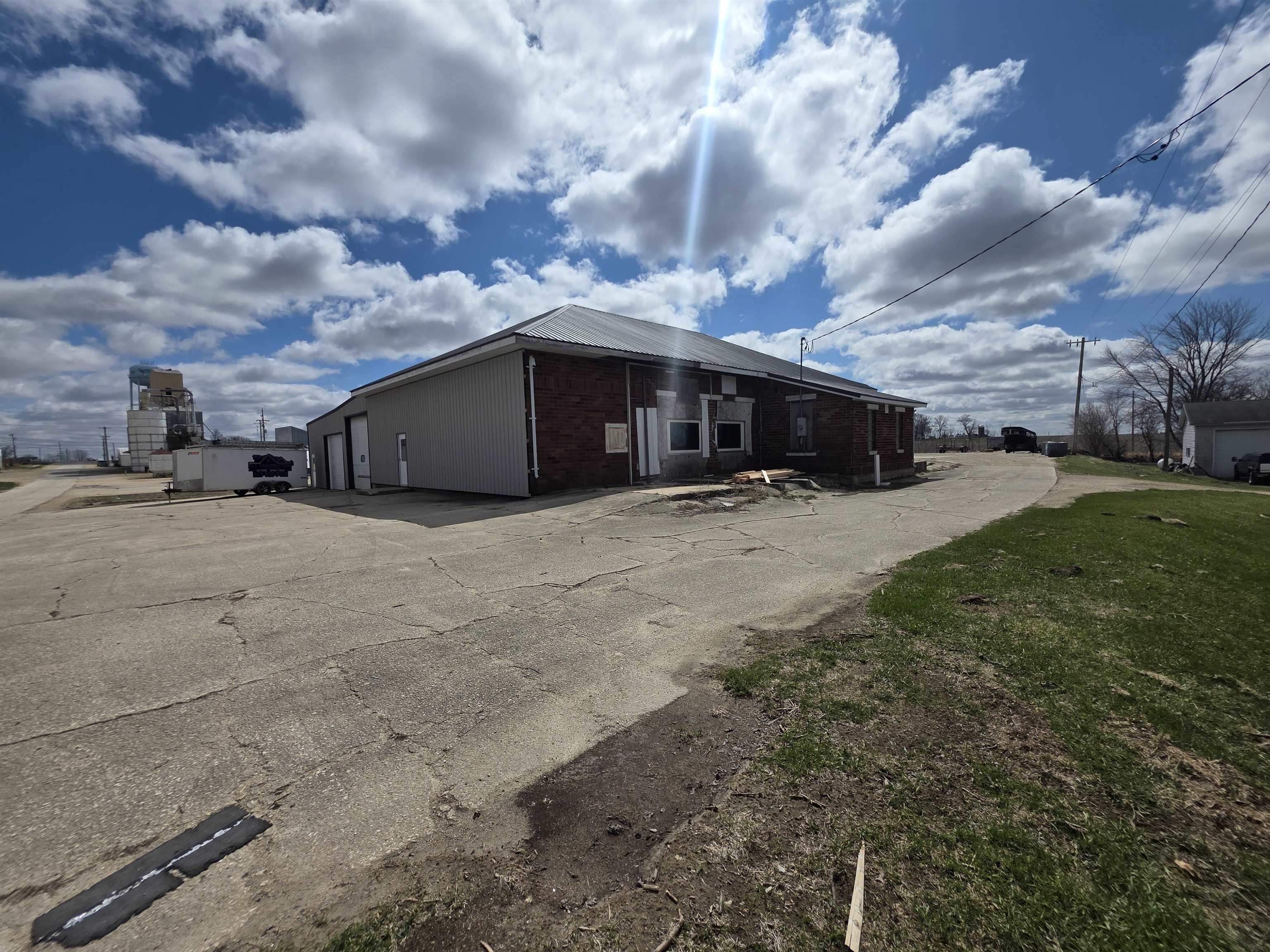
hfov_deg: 106.2
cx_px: 635
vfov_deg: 89.9
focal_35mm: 13
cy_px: 476
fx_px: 477
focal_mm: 2.2
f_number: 1.9
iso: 40
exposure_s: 1/7590
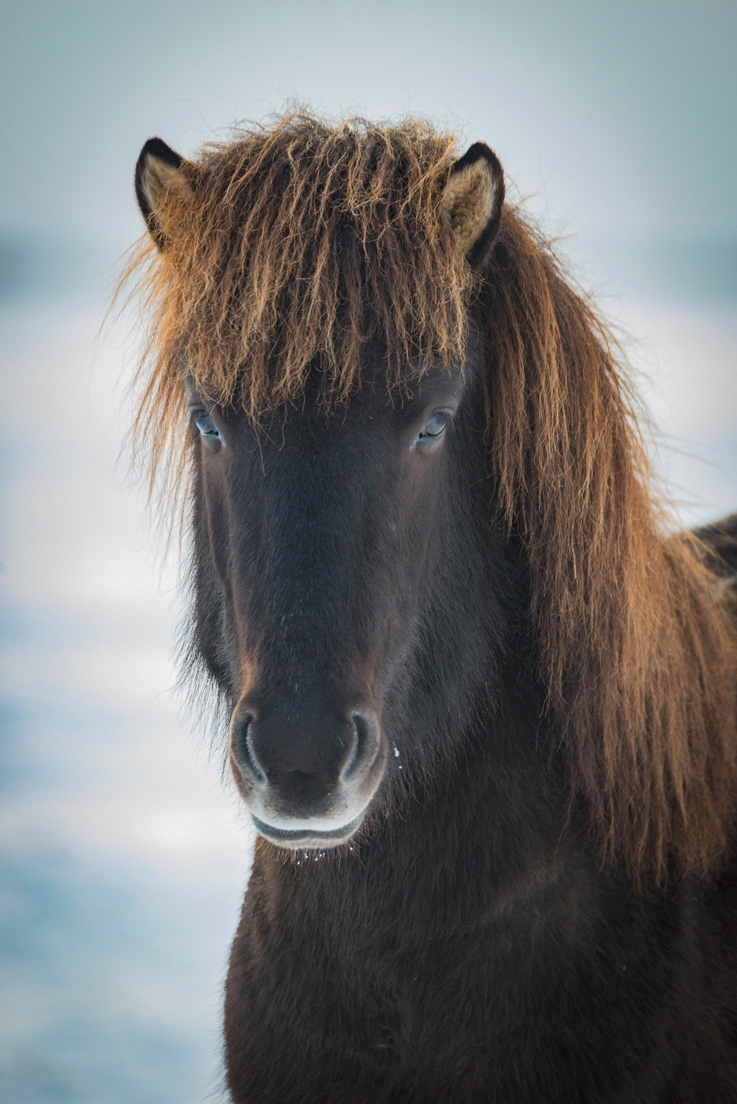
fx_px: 14113
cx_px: 368
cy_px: 552
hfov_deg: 3.0
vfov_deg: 4.5
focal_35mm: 460
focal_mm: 460
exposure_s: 1/160
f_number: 6.3
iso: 1600
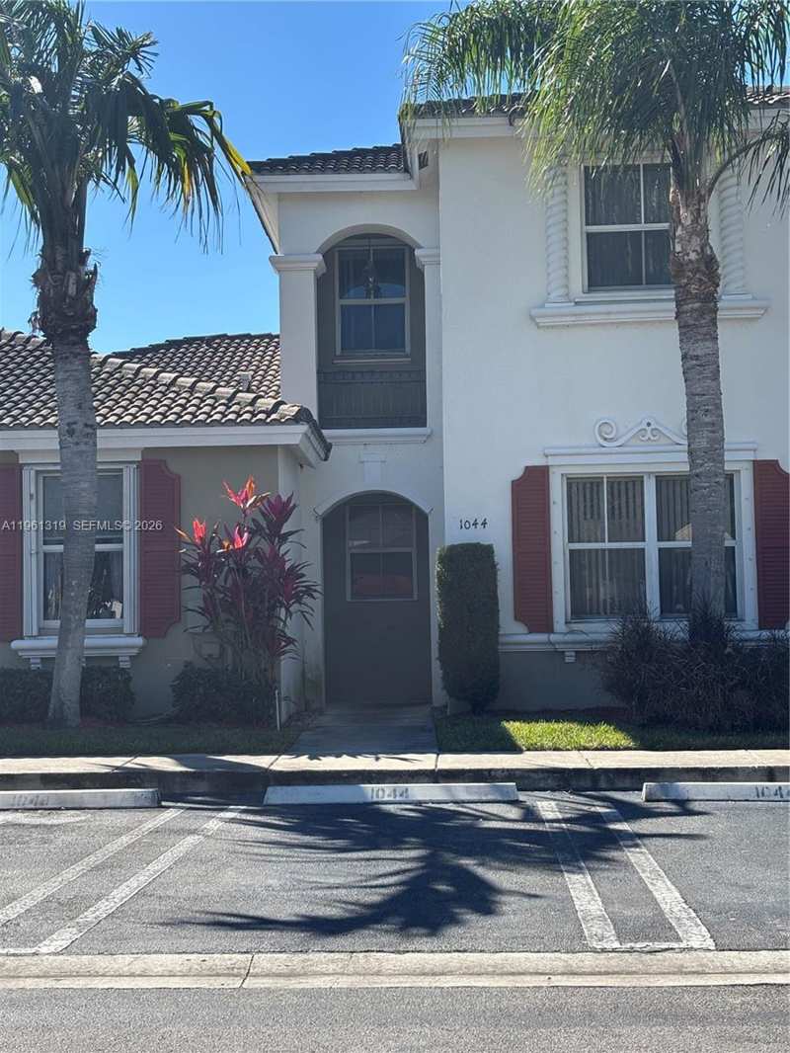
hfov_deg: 28.0
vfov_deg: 36.8
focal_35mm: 52
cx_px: 395
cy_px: 526
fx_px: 1582
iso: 32
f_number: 1.6
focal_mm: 5.96
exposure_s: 1/1724
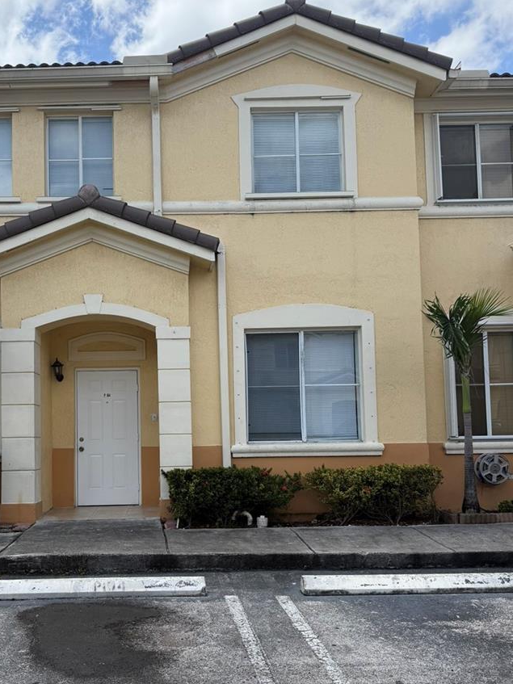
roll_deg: +0.6
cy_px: 393
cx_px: 166
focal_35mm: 34
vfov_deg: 53.8
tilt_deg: +3.9
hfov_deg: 41.2
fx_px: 672
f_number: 1.78
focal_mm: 6.76
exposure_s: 1/3759
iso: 100
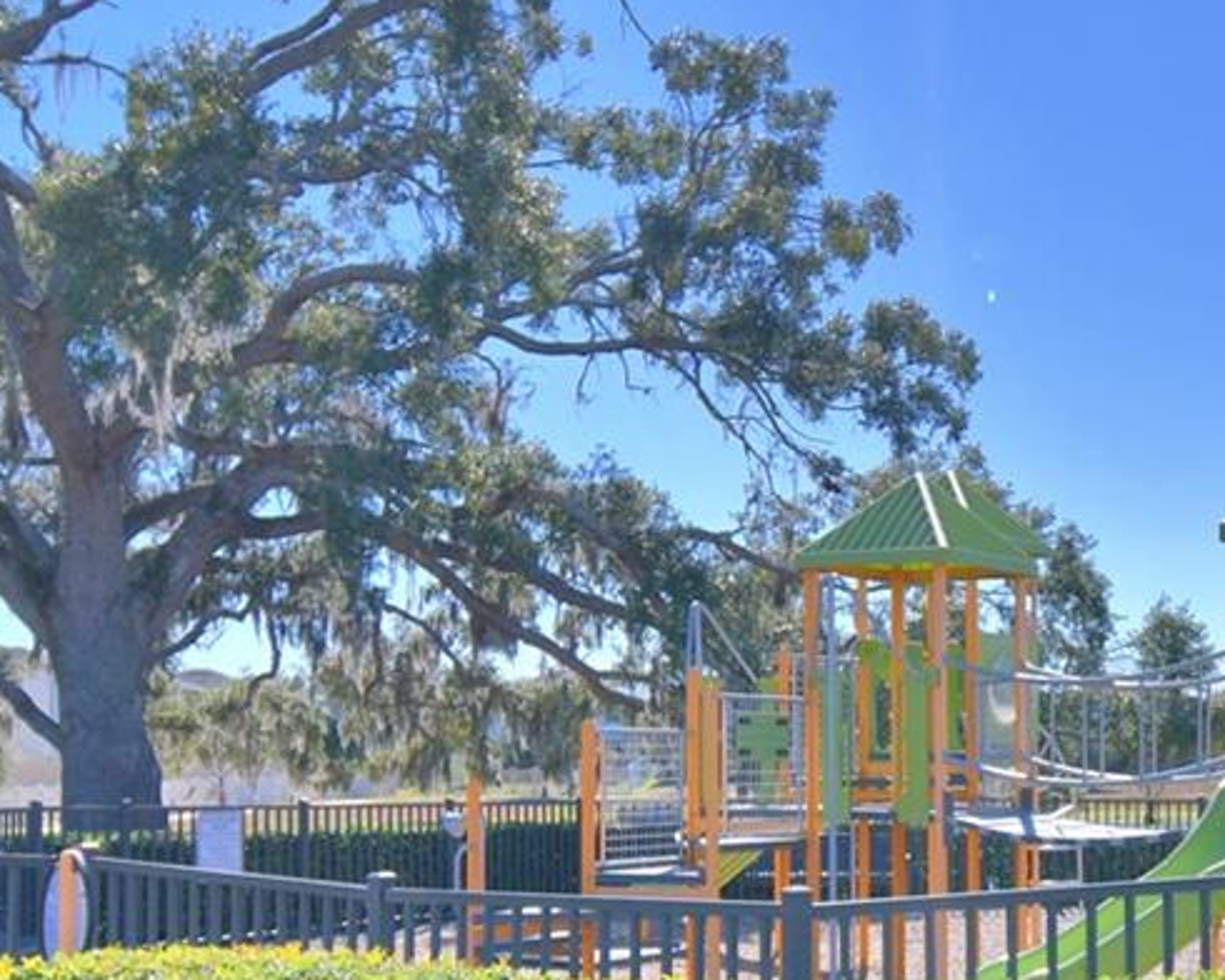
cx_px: 1022
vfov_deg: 32.0
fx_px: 1668
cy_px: 762
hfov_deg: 38.4
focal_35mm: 46
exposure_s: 1/1250
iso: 100
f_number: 4.5
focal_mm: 10
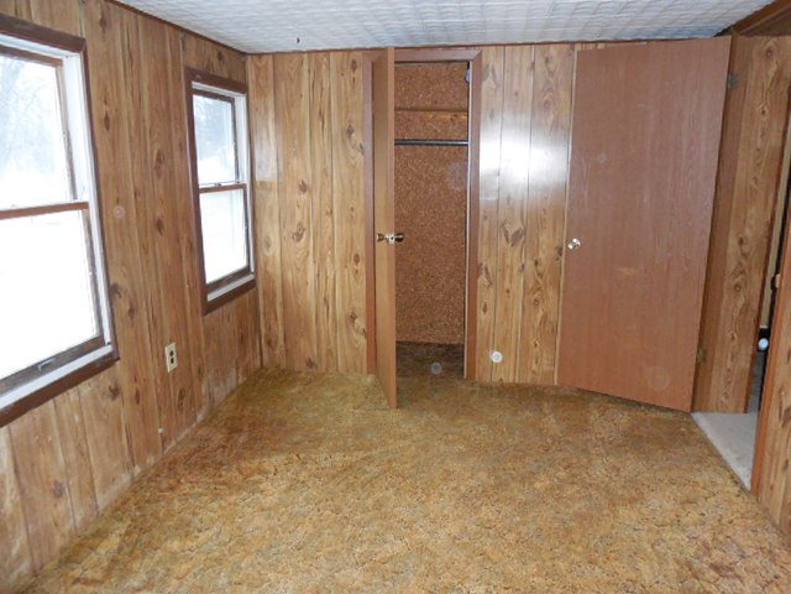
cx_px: 396
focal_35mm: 26
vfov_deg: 53.1
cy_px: 297
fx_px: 594
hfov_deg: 67.3
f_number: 3.5
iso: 1000
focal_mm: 4.6
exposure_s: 1/25
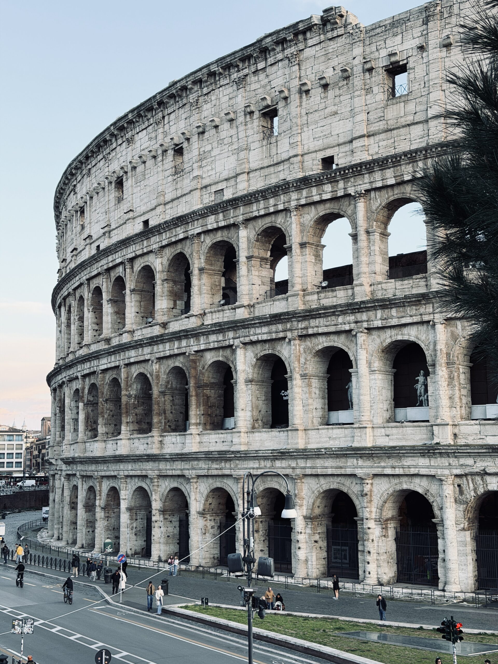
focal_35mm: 48
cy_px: 332
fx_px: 921
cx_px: 249
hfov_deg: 30.3
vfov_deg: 39.7
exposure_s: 1/197
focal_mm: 6.76
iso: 100
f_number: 1.78
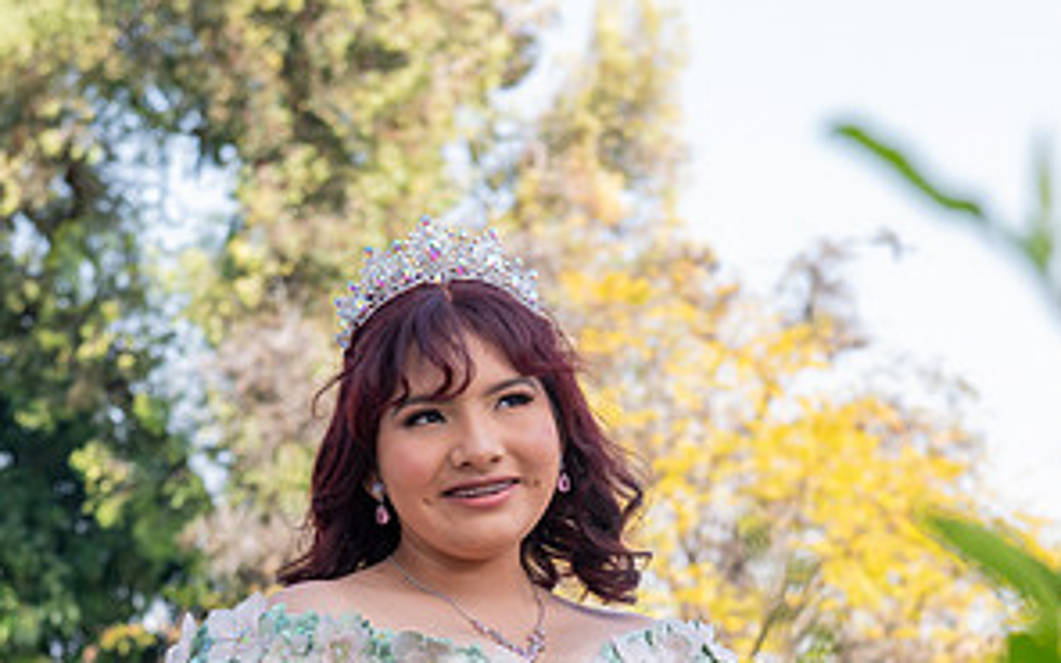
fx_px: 4511
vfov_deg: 8.3
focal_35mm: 156
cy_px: 806
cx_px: 494
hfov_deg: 13.4
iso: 200
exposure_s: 1/200
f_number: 5
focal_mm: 62
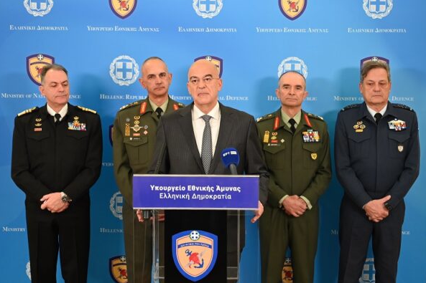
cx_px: 211
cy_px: 143
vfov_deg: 16.6
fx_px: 970
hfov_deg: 24.8
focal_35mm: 82
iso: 1600
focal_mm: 54
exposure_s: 1/320
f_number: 2.8
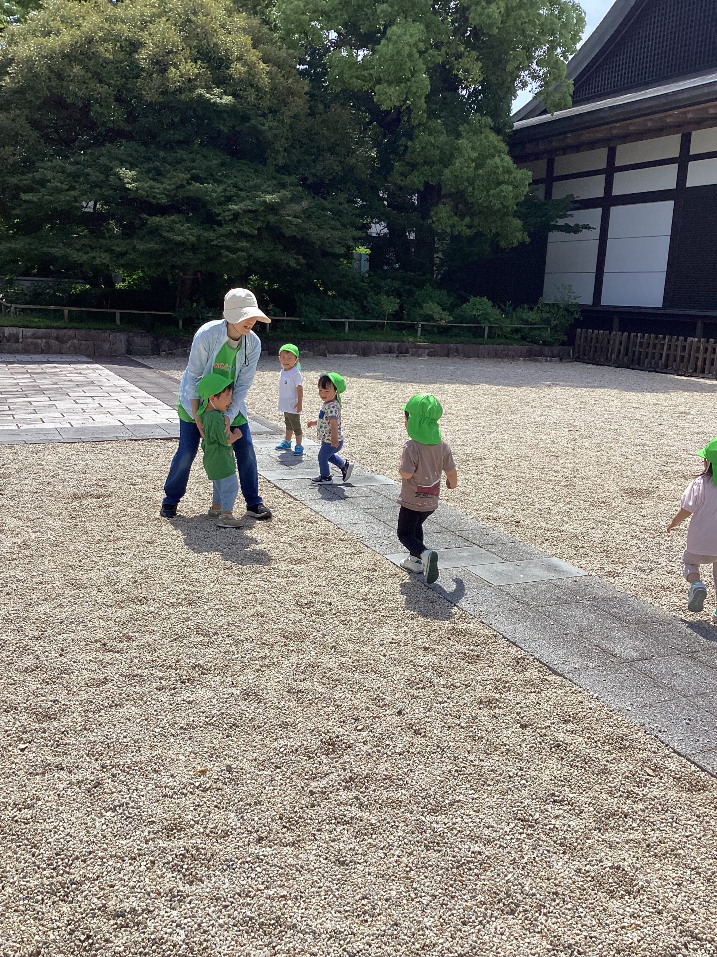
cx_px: 358
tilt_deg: -13.2
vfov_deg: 58.4
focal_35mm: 31
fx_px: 856
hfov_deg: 45.4
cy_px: 478
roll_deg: -3.2
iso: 25
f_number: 2.4
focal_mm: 3.3
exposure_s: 1/1481
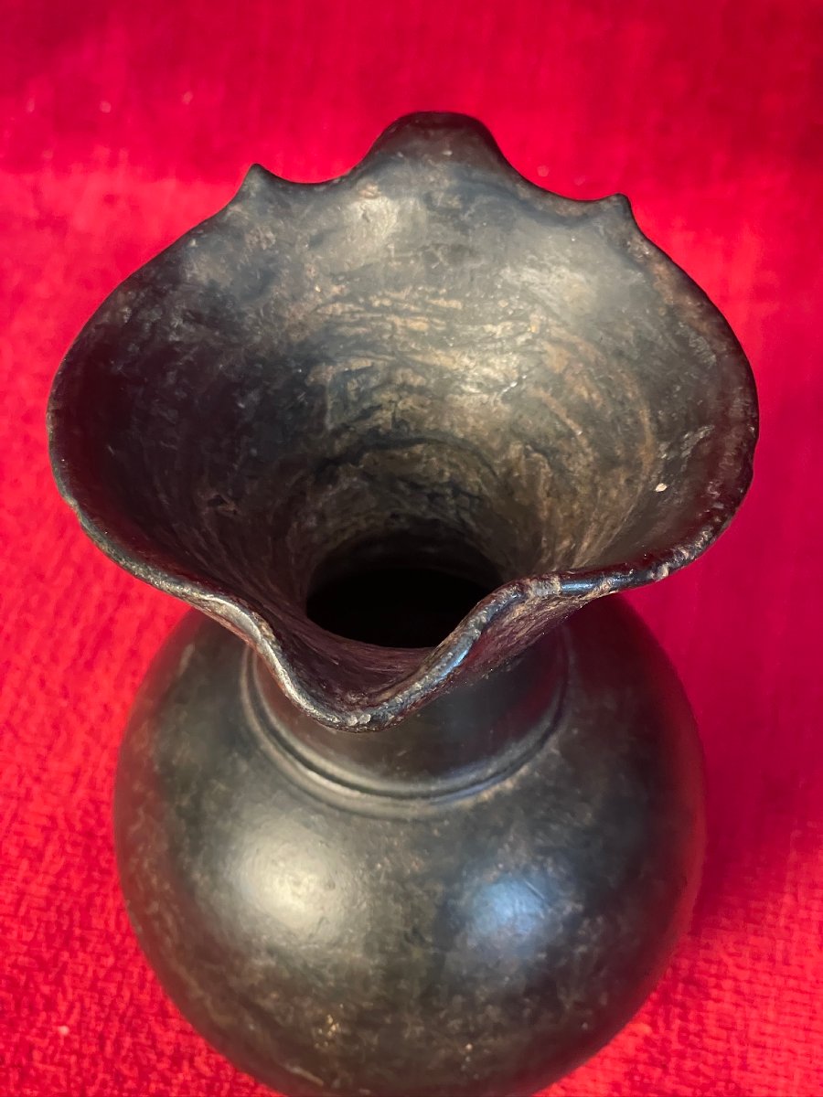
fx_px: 1648
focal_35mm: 52
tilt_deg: -48.8
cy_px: 548
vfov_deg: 36.8
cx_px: 412
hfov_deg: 28.0
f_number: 2
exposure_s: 1/33
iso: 1000
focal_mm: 6
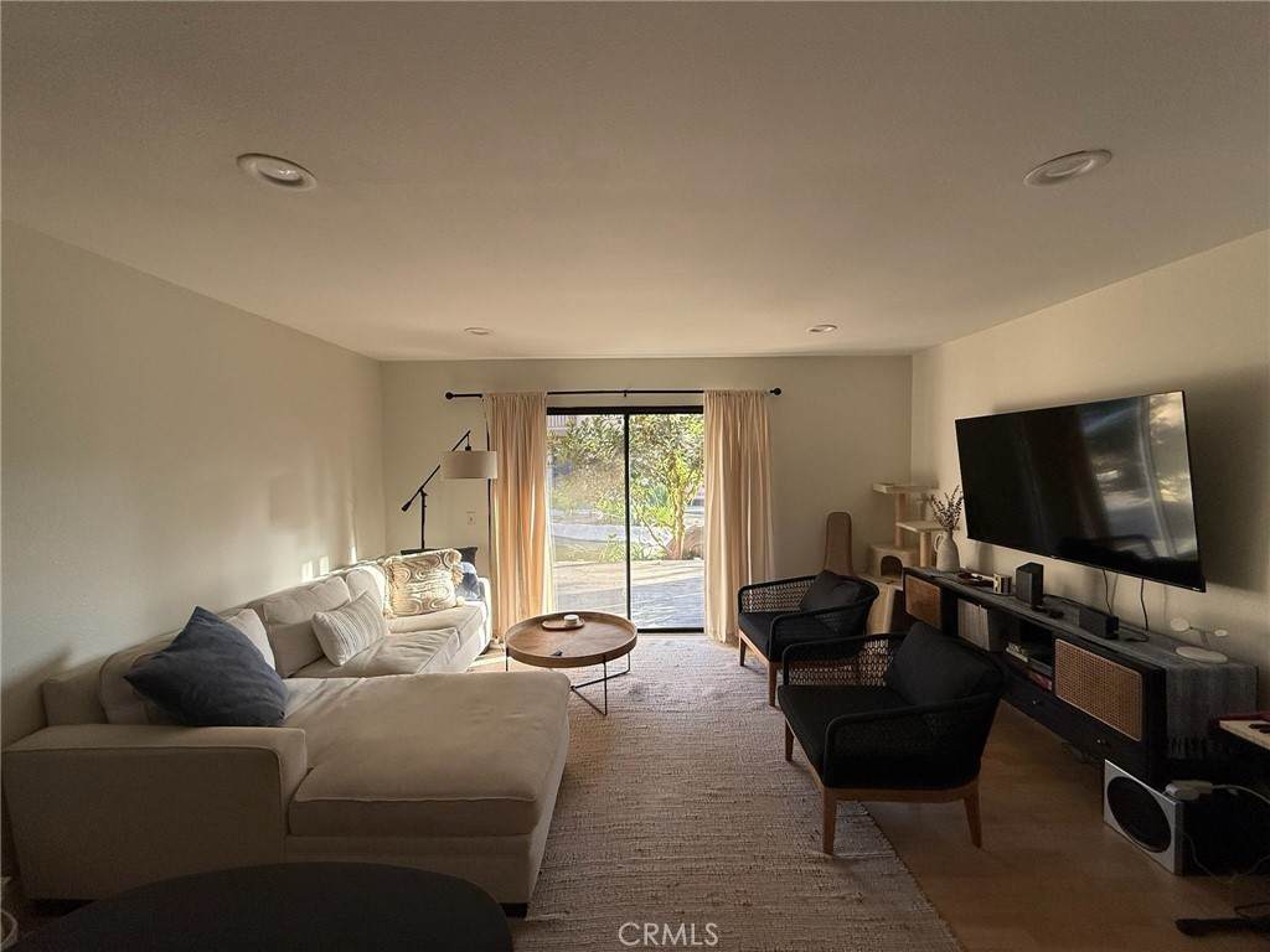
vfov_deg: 85.7
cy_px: 476
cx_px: 635
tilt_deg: -2.8
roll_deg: +0.3
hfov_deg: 102.1
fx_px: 514
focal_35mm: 14
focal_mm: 2.22
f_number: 2.2
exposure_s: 1/99
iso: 100
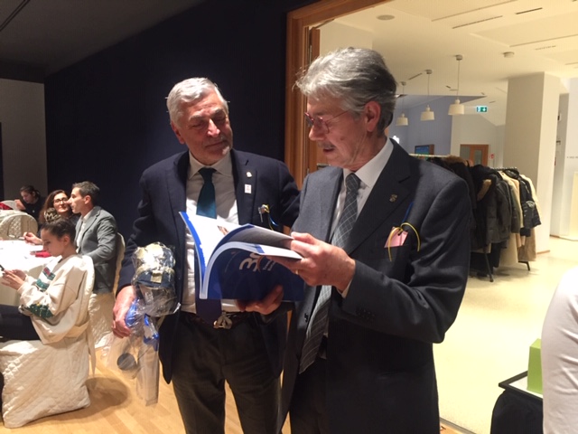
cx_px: 289
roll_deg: -1.2
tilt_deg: -6.0
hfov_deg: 61.7
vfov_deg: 48.2
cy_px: 217
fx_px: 484
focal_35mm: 29
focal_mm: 4.15
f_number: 2.2
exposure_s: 1/33
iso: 250
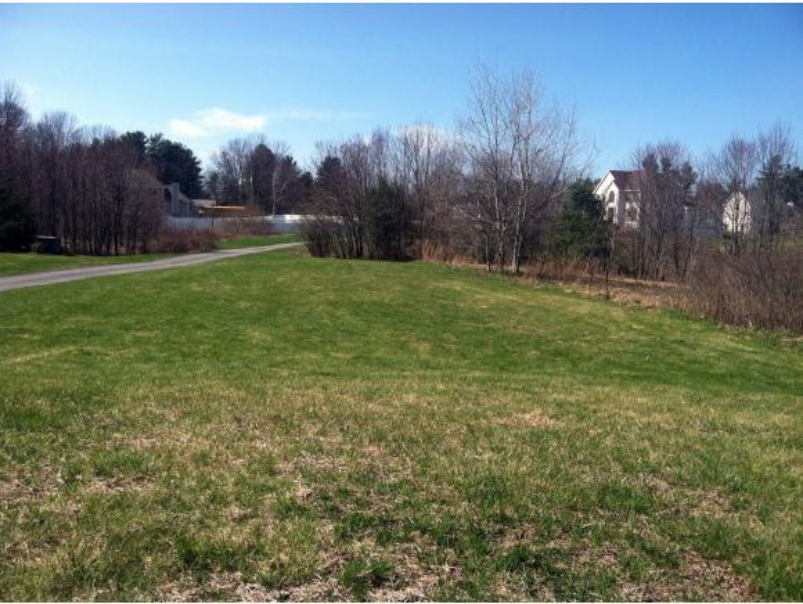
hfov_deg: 52.6
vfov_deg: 40.8
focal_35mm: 35
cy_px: 302
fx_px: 813
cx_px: 402
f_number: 2.8
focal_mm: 3.85
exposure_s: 1/1034
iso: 80
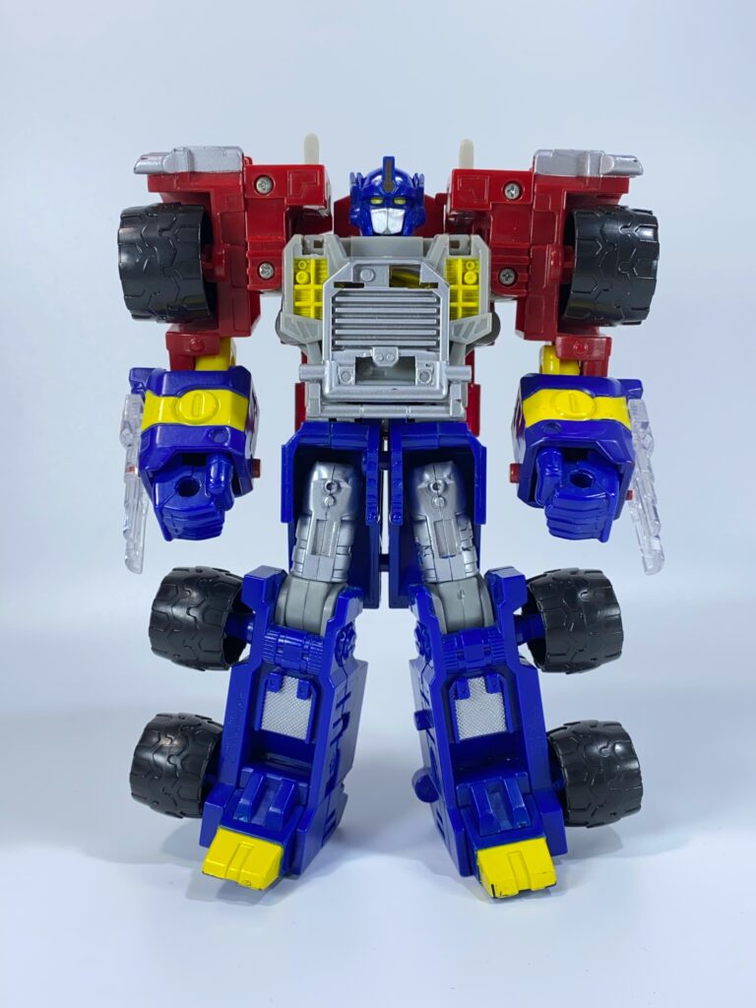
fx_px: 1048
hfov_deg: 39.7
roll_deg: +1.7
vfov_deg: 51.4
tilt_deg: -6.6
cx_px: 378
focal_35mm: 36
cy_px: 504
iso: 32
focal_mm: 4.25
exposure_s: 1/124
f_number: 1.8
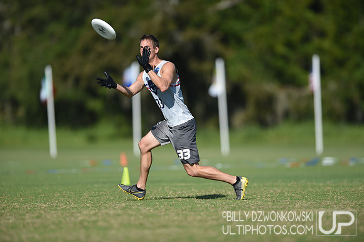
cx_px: 182
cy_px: 121
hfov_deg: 5.2
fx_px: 4042
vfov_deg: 3.4
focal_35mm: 400
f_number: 3.5
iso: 100
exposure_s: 1/2500
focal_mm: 400
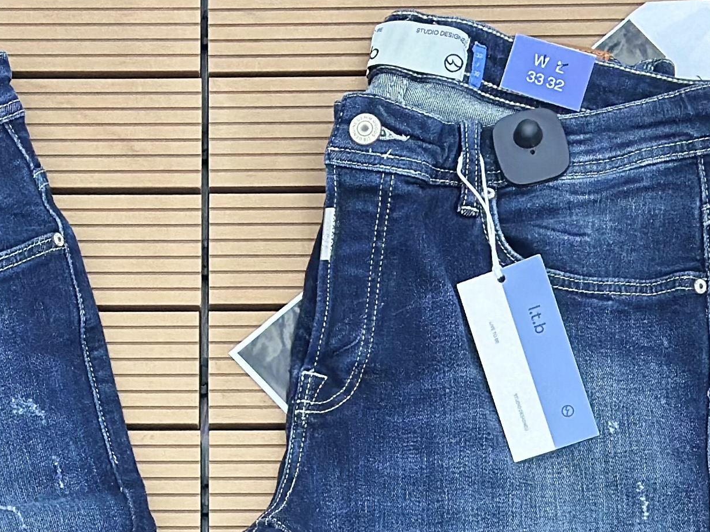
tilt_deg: -76.4
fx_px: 3241
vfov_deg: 9.1
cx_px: 59
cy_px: 840
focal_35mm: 158
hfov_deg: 12.4
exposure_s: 1/60
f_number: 1.78
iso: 320
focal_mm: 6.86
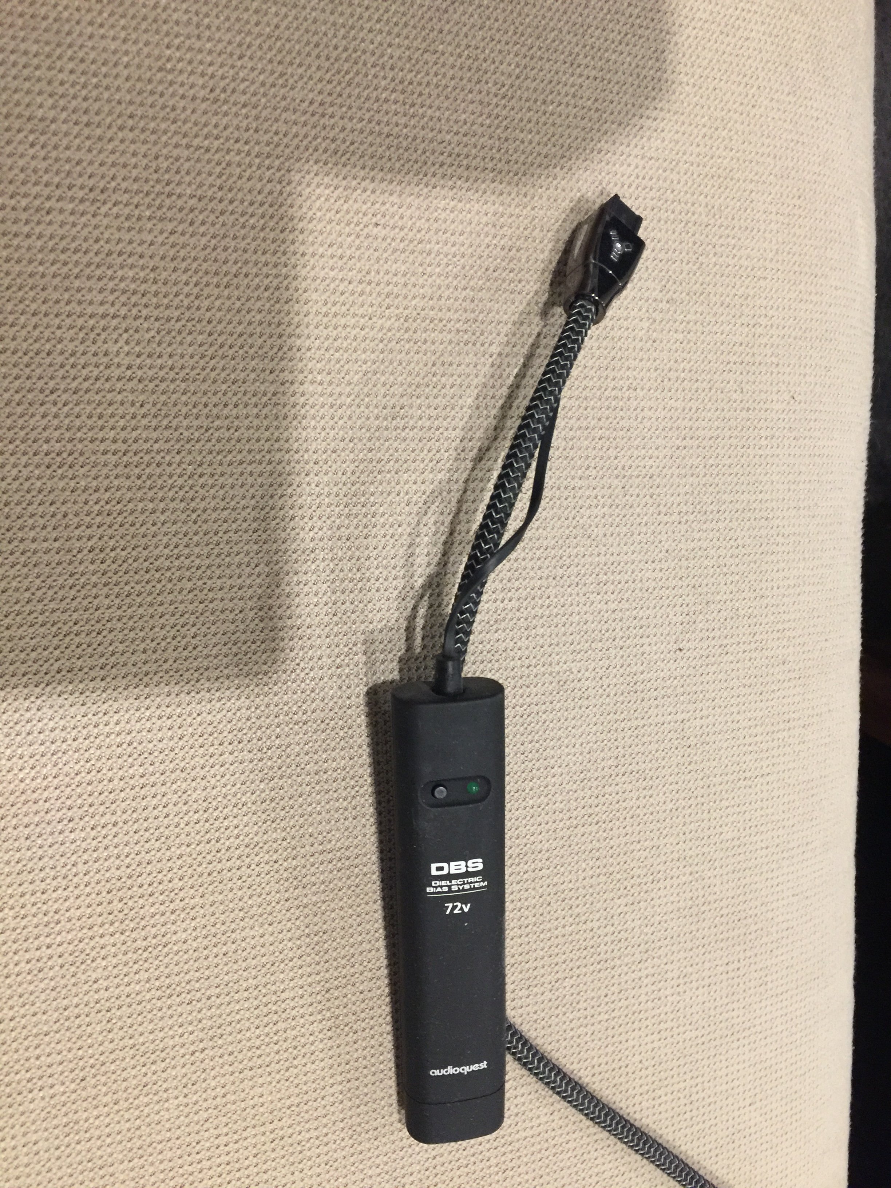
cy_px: 594
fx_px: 995
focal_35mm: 29
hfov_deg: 48.2
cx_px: 446
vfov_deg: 61.7
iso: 160
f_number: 2.2
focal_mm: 4.15
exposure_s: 1/17
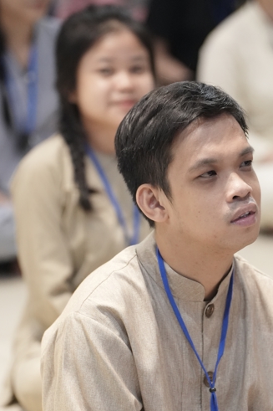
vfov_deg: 7.7
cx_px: 230
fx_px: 3050
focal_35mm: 268
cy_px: 281
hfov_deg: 5.1
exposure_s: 1/320
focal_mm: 135
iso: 4000
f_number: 2.8
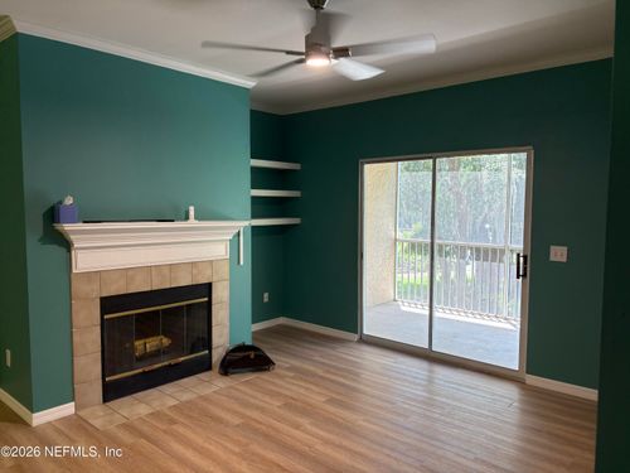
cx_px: 315
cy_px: 236
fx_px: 473
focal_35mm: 26
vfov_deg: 53.1
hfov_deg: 67.3
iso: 80
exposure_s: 1/60
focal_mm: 5.96
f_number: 1.6
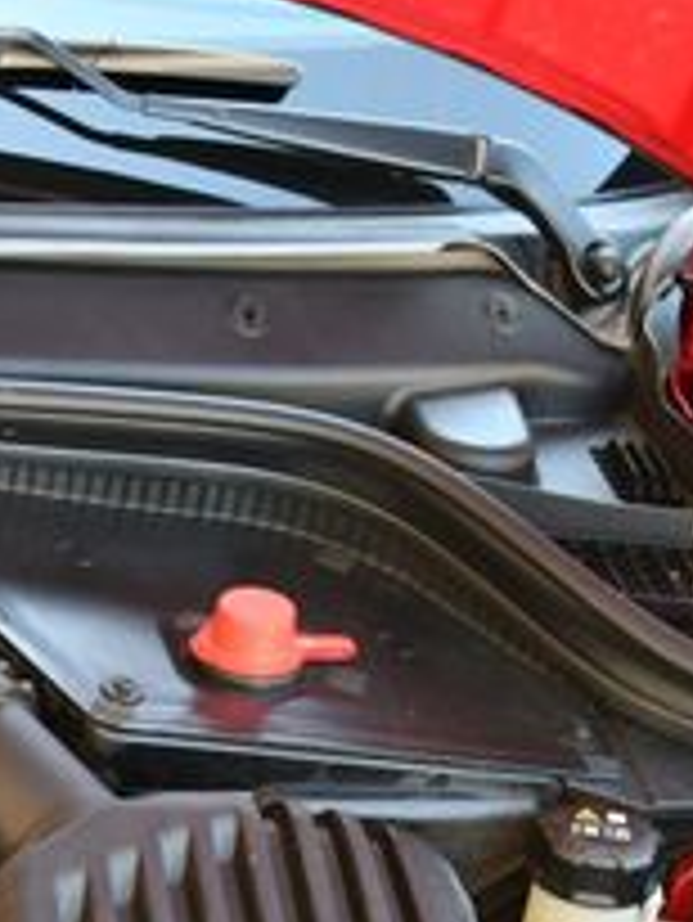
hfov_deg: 12.8
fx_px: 2880
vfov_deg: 17.7
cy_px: 953
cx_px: -450
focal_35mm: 108
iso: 720
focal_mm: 18
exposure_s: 1/250
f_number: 3.5
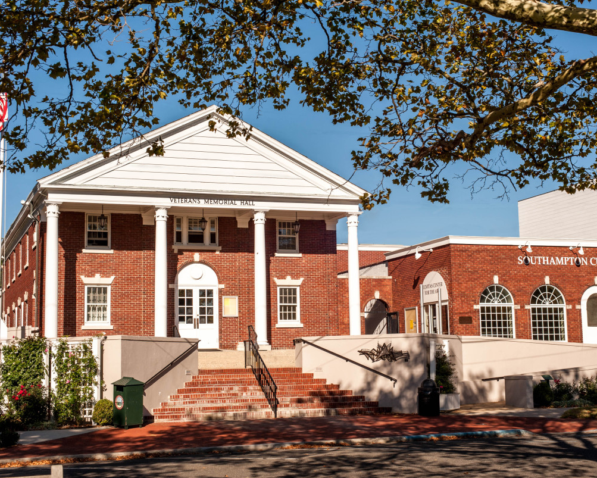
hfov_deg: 32.9
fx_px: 1007
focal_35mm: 57
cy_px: 238
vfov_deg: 26.7
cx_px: 345
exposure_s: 1/640
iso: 200
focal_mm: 50
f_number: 11
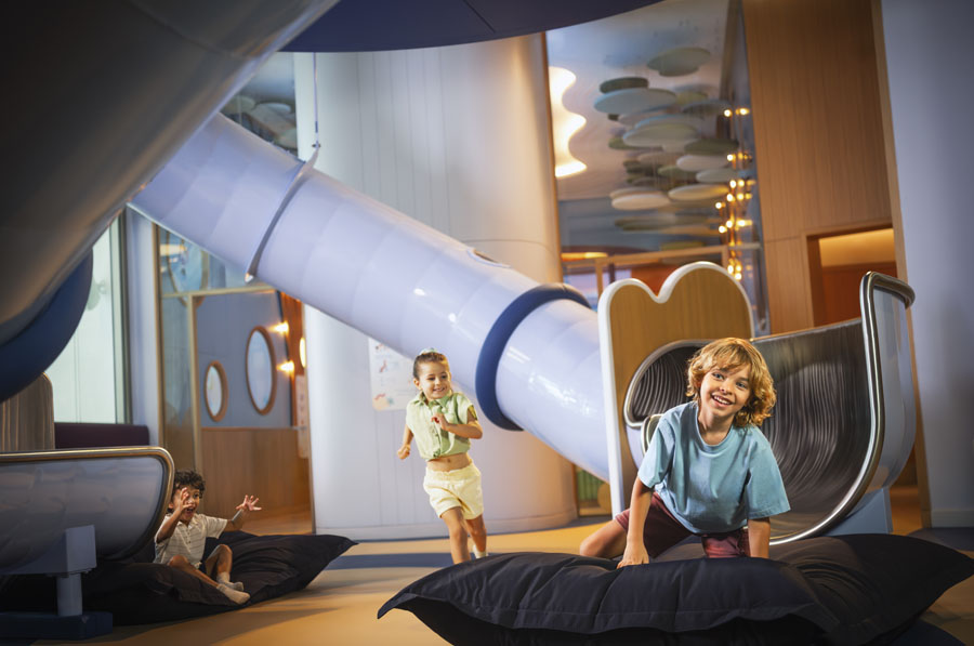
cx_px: 487
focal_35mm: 46
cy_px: 323
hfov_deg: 42.8
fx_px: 1243
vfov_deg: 29.1
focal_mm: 46
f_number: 2.8
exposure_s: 1/320
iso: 800
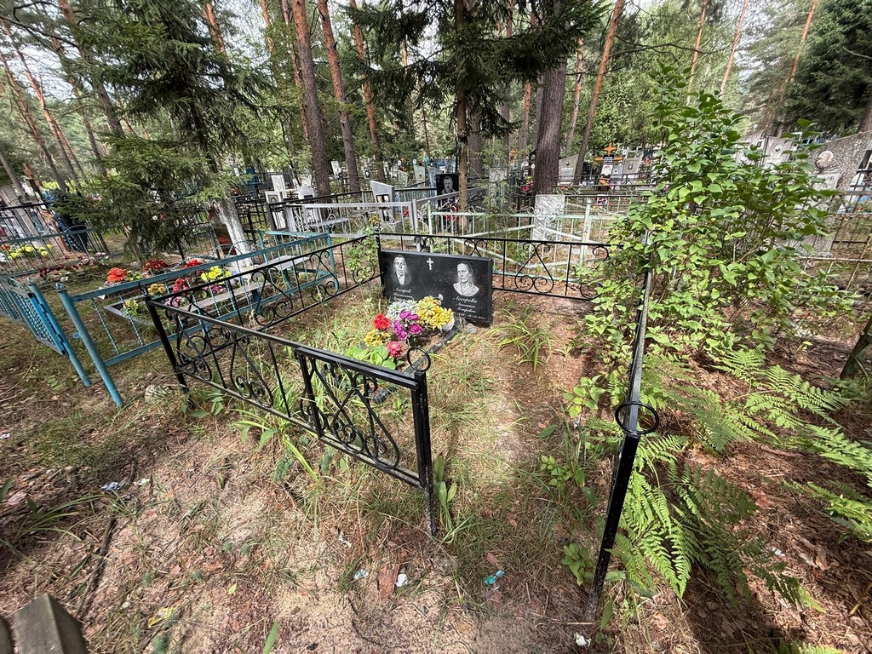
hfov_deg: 102.1
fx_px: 353
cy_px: 327
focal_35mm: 14
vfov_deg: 85.7
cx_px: 436
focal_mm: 2.22
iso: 50
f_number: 2.2
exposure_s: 1/145
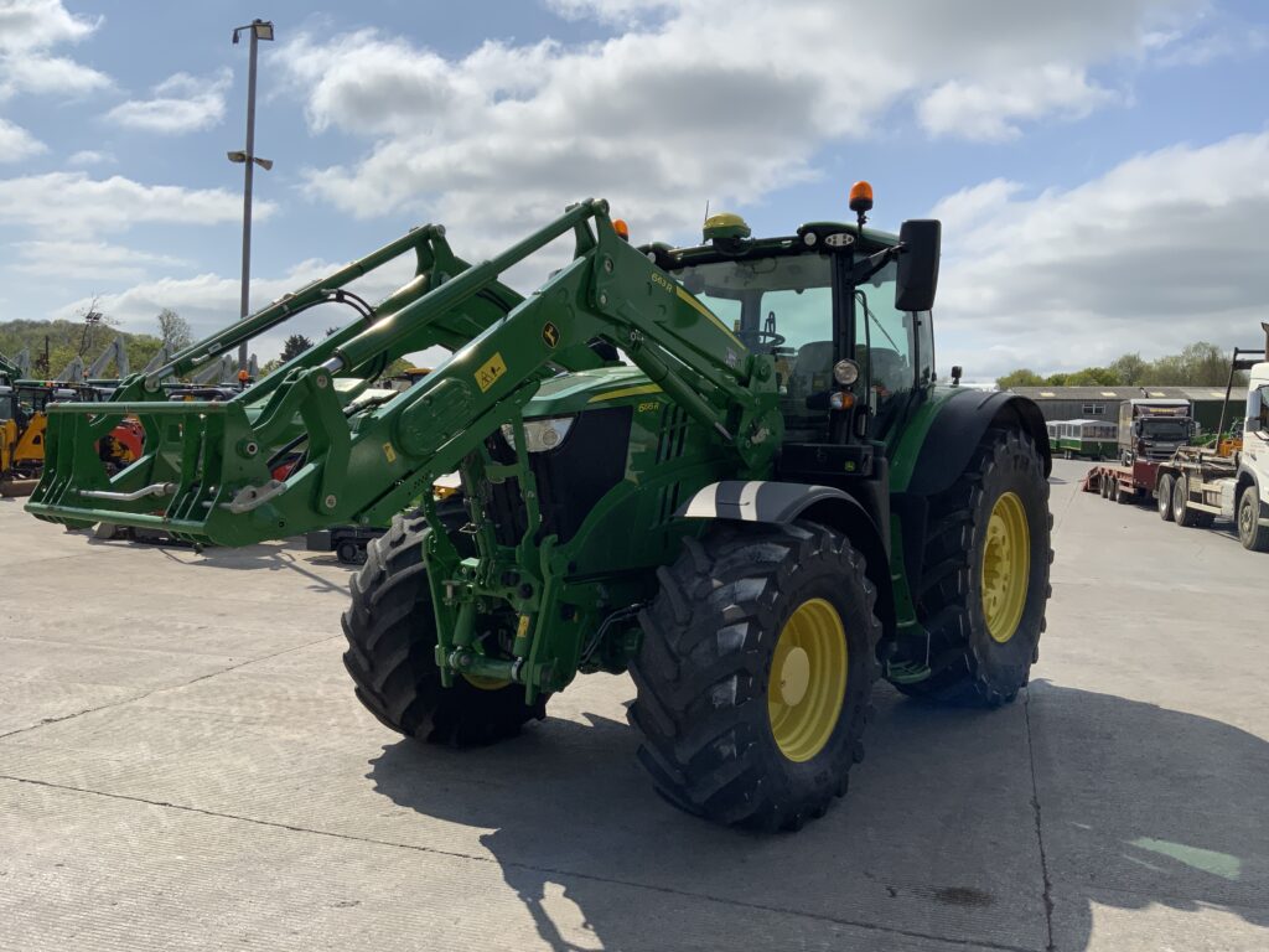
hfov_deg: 61.7
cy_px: 476
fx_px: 1063
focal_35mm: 29
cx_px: 634
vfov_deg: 48.2
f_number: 1.8
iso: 20
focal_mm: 3
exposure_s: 1/4405
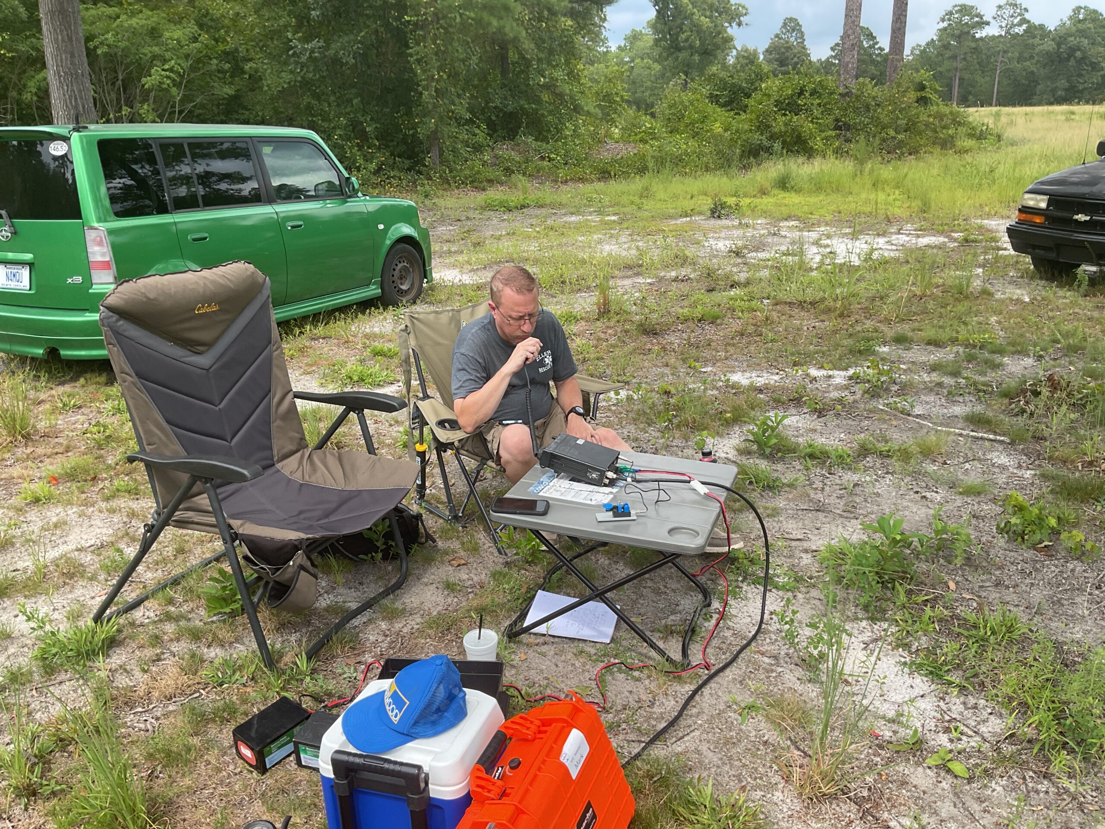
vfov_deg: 48.2
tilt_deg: -15.1
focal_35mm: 29
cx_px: 552
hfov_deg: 61.7
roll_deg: +1.7
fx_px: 926
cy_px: 414
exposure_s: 1/519
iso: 16
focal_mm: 3
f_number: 1.8
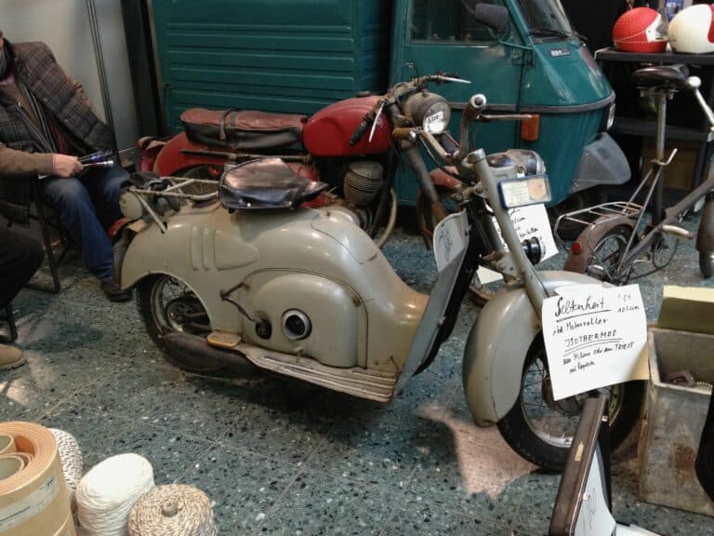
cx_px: 357
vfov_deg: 40.7
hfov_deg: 52.6
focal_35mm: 35
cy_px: 268
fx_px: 722
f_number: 2.4
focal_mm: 4.28
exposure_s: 1/20
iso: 200
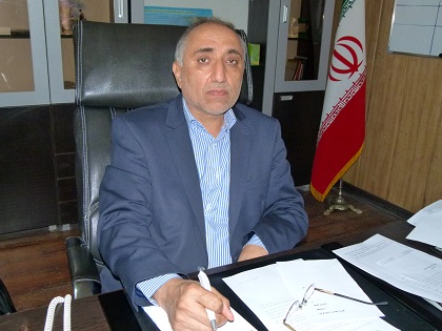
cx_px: 219
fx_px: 447
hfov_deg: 52.6
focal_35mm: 35
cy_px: 163
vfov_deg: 40.7
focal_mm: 6.1
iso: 400
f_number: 3
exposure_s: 1/60
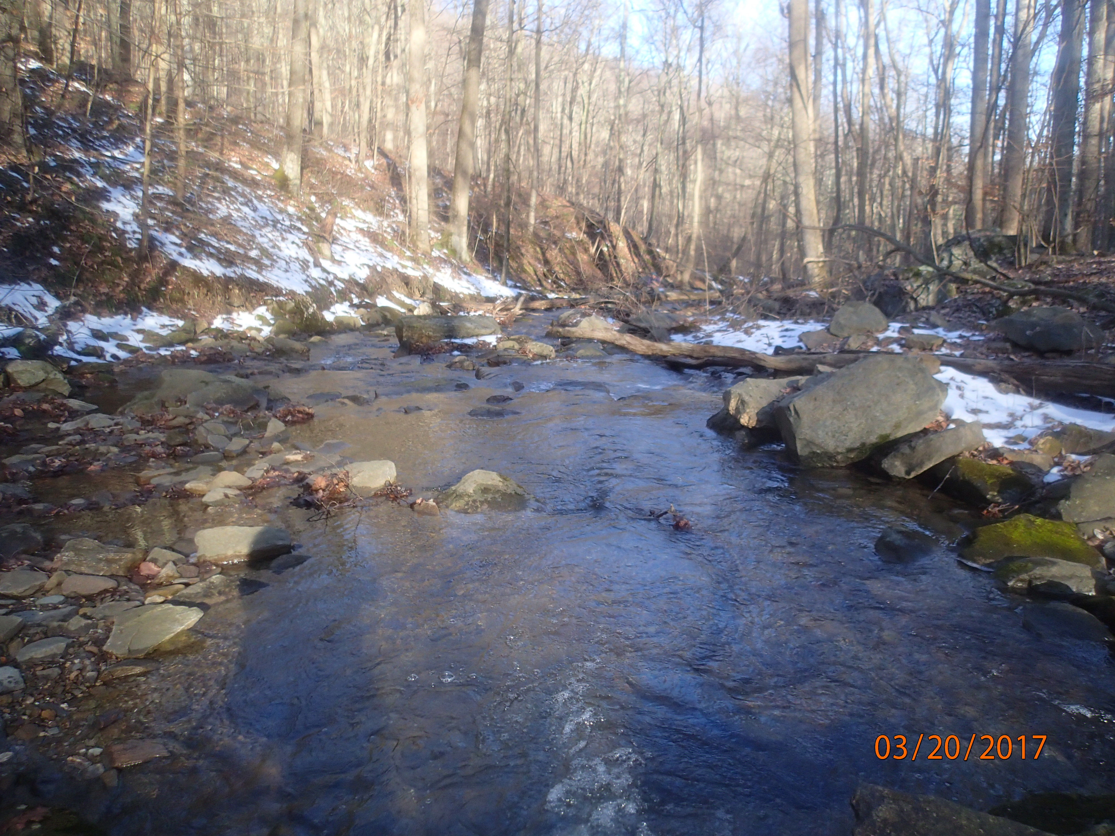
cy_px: 418
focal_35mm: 25
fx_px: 805
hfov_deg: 69.4
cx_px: 558
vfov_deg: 54.9
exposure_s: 1/640
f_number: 2
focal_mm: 4.5
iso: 200
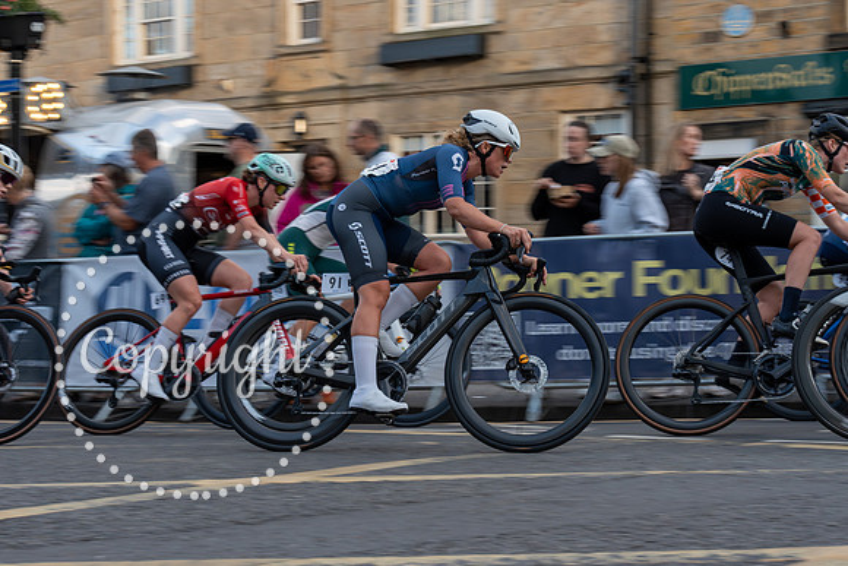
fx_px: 1791
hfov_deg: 26.6
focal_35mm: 76
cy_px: 283
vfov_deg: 18.0
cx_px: 424
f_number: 9
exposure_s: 1/250
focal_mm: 76
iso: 1000
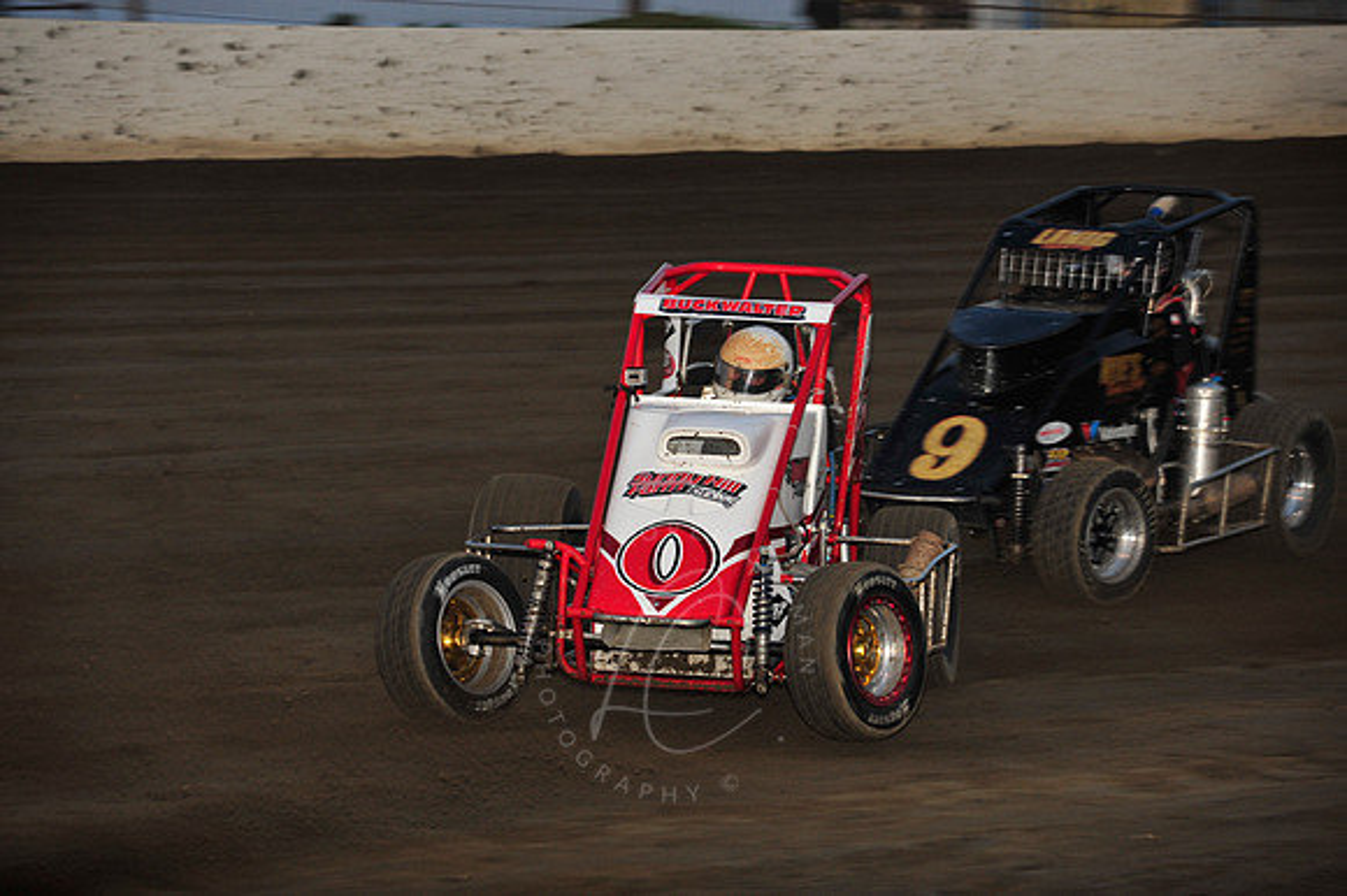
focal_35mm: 185
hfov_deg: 11.1
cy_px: 448
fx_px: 6918
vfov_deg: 7.4
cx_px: 674
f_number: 7.1
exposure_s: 1/320
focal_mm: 185
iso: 800
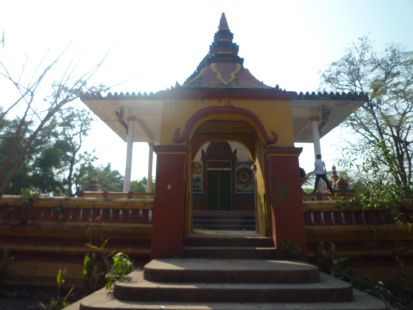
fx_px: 298
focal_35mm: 25
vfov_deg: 54.9
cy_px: 155
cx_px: 206
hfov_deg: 69.4
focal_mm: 4.4
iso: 80
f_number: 3.2
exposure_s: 1/500
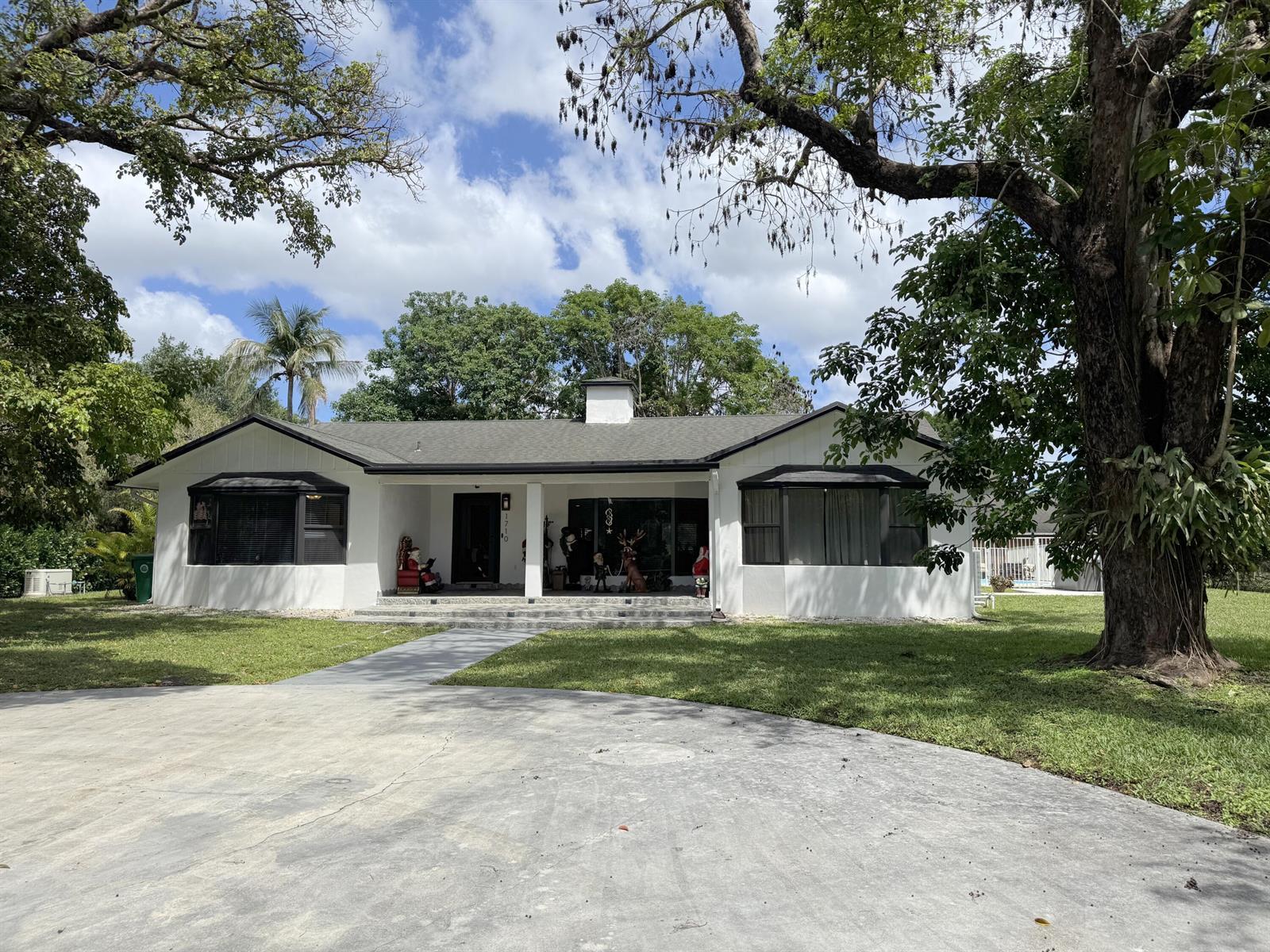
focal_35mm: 24
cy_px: 476
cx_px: 635
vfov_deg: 56.8
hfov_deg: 71.6
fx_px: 881
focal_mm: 6.76
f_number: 1.78
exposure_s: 1/7092
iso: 80
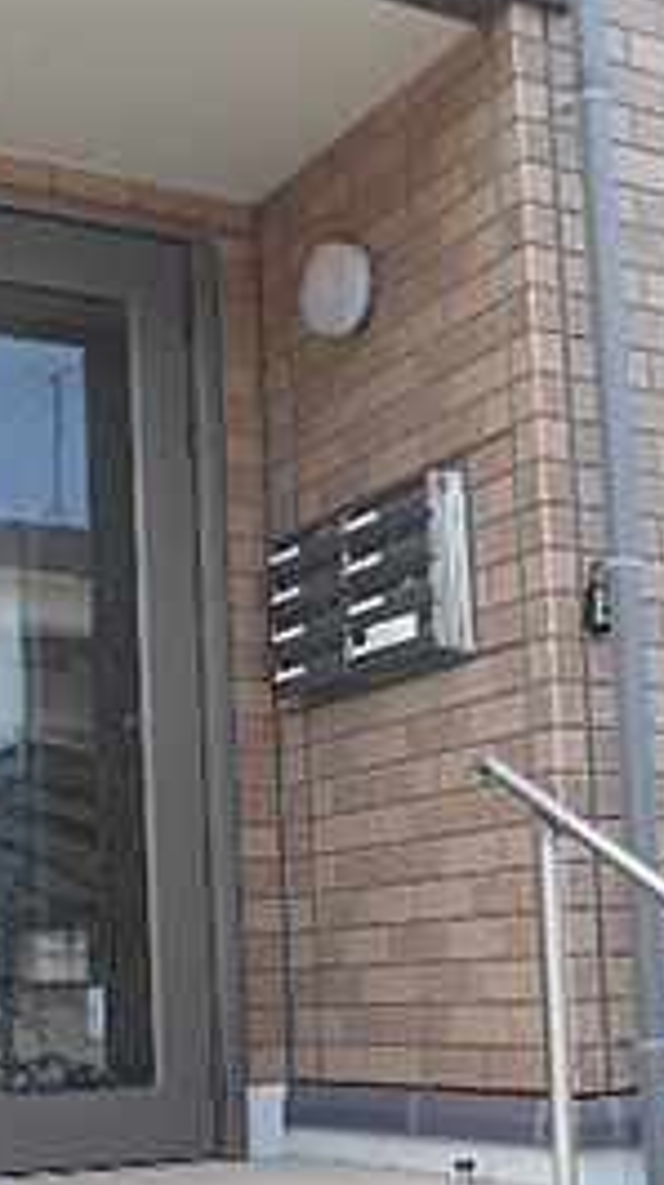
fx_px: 1915
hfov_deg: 19.6
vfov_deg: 34.0
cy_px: 815
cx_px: 245
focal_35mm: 61
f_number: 3.6
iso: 80
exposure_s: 1/200
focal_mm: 5.5
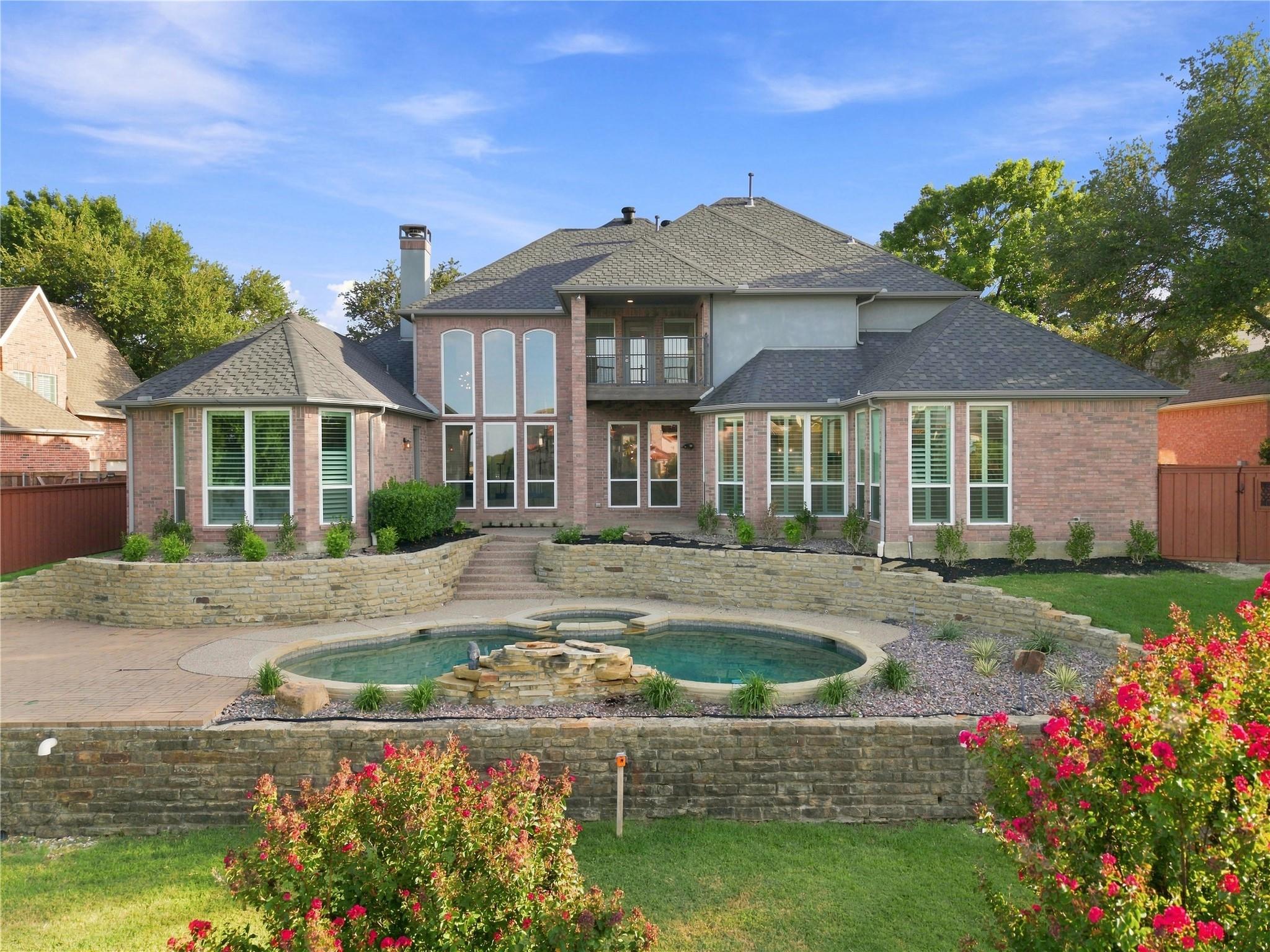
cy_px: 476
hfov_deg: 71.6
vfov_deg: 56.8
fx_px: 881
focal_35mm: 24
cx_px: 635
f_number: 1.8
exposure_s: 1/30
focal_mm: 8.7
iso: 100
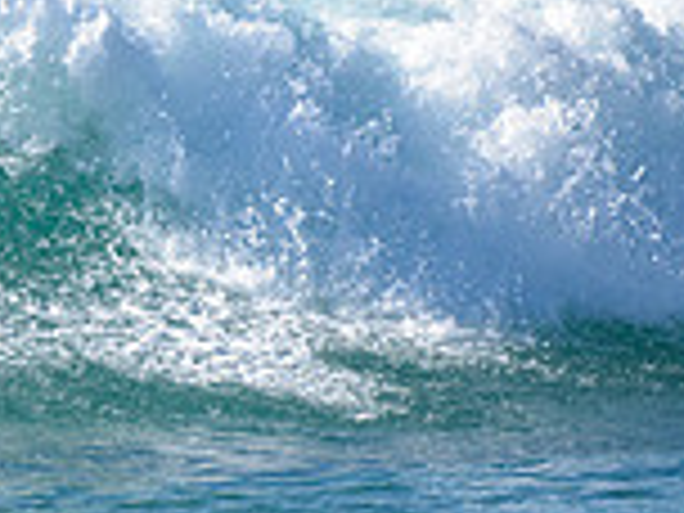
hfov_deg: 0.9
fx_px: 44459
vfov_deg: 0.7
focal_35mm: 2250
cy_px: 125
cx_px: -650
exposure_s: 1/2000
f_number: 5.6
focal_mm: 500
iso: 220
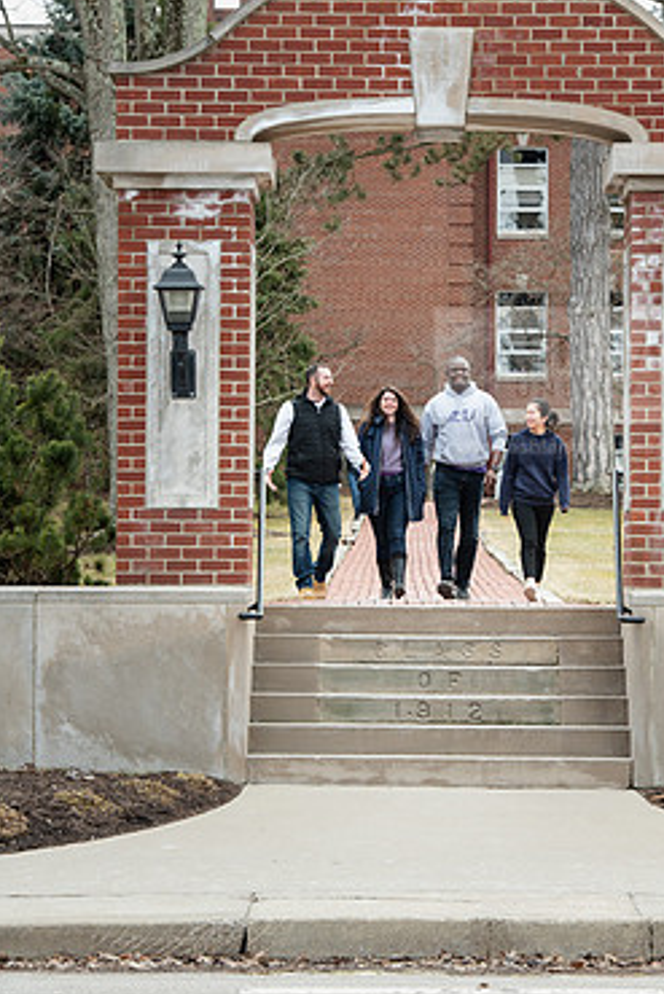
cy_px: 476
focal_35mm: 141
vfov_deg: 14.5
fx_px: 3897
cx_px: 392
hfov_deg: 9.7
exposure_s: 1/320
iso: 500
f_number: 8
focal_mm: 116
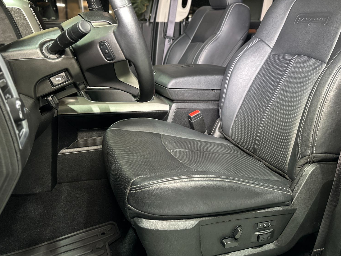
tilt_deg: -12.5
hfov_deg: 58.3
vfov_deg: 45.1
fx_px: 305
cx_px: 186
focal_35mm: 31
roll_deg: -1.2
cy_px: 97
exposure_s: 1/60
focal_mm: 6.86
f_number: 1.78
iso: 640
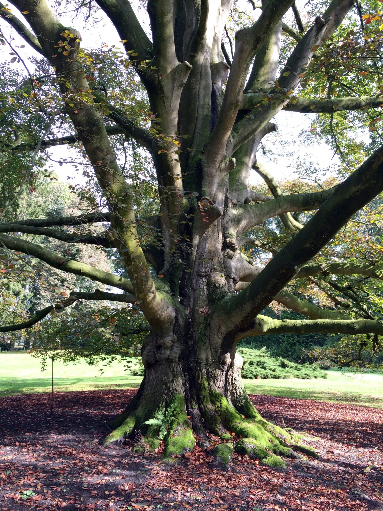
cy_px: 256
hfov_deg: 46.8
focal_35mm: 30
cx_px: 192
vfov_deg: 60.0
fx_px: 443
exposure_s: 1/168
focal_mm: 4.12
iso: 32
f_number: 2.2
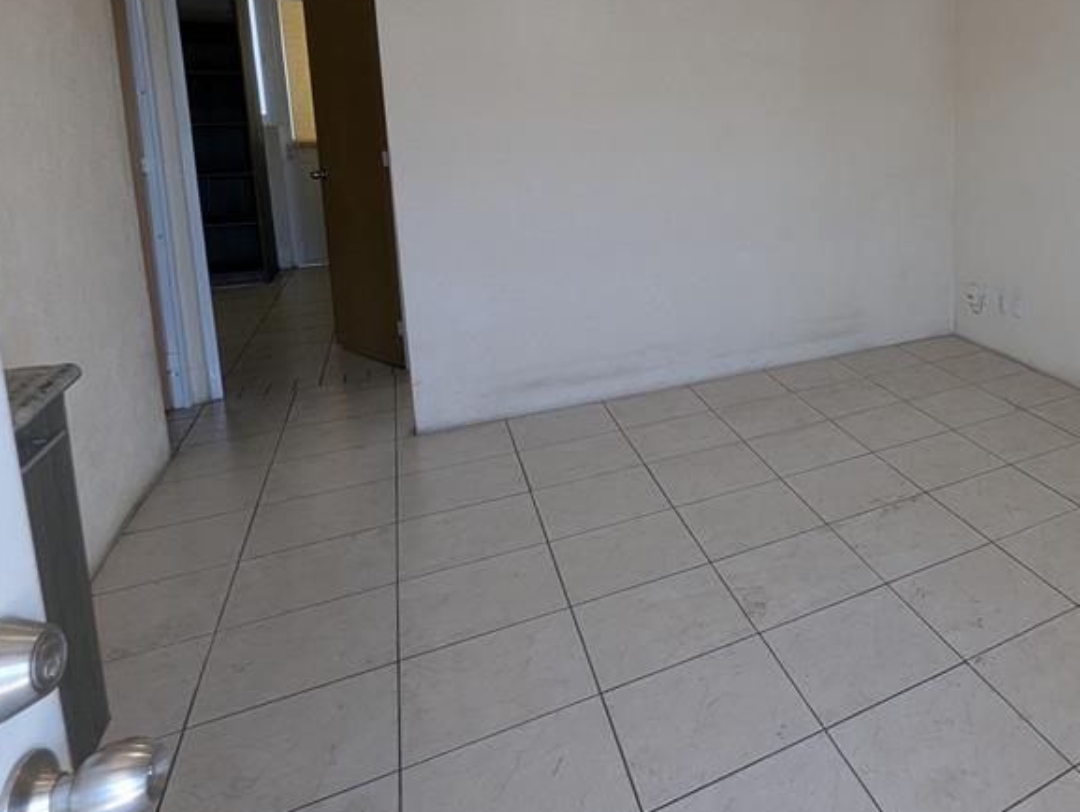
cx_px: 941
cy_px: 211
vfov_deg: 56.3
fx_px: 718
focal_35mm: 23
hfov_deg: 63.6
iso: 47
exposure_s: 1/52.8
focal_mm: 1.95
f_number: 2.2
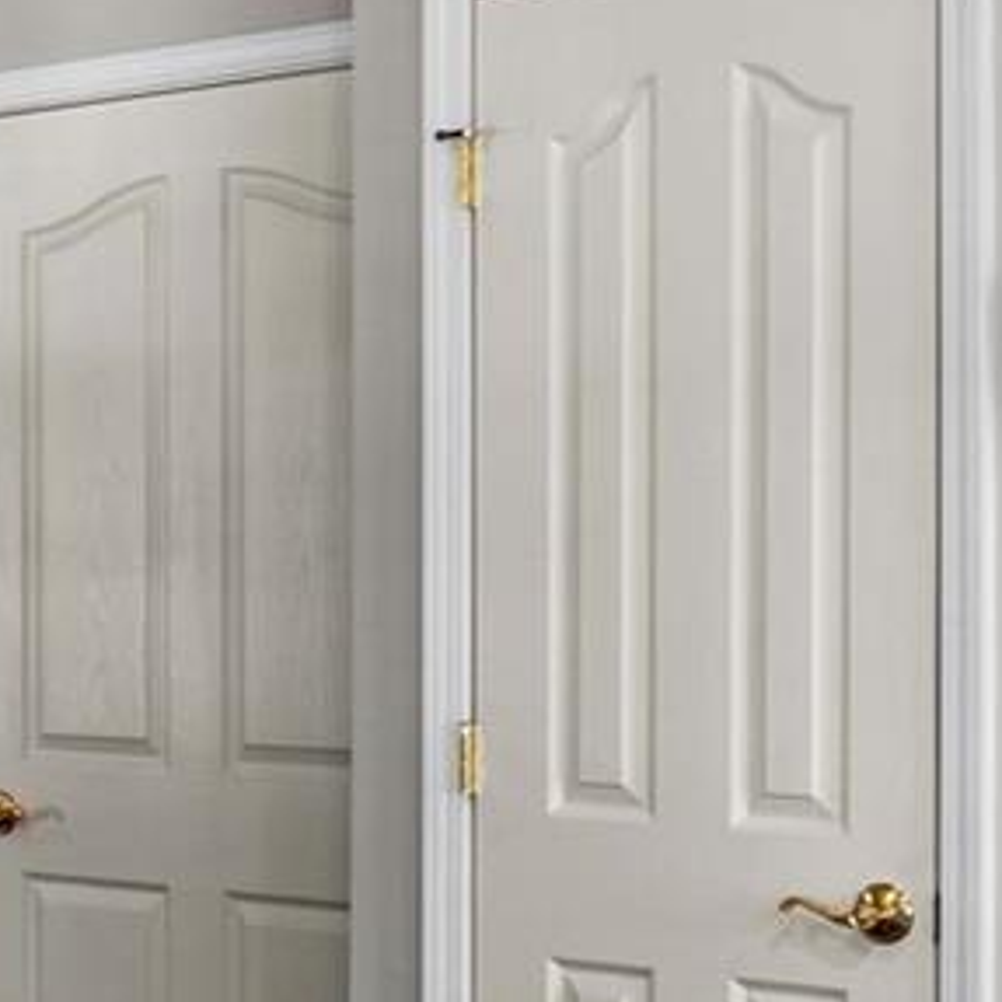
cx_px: -538
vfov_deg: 17.9
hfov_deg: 16.3
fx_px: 3177
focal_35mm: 97
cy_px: 518
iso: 100
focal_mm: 16
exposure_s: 1/1.67
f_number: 8
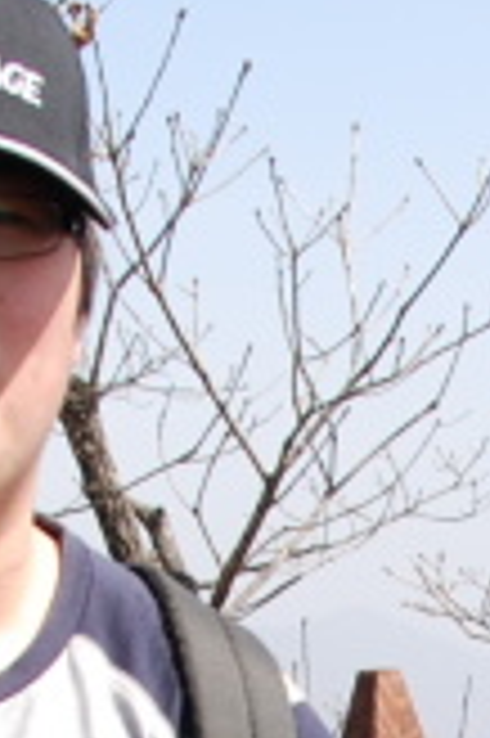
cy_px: 1352
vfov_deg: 9.4
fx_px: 4235
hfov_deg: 6.5
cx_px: 710
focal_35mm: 207
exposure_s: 1/200
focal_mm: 22
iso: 100
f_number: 7.1
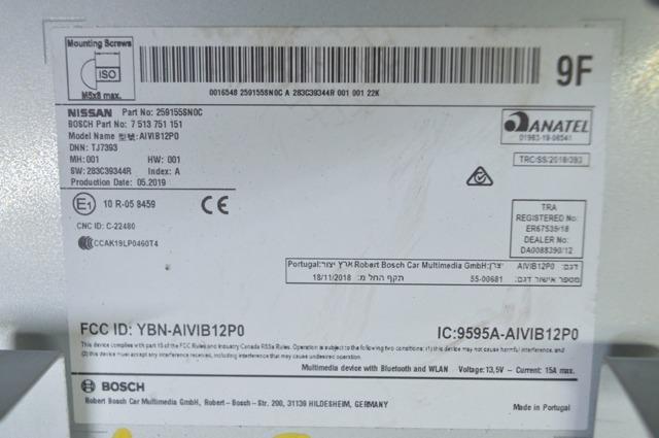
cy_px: 219
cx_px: 330
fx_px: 850
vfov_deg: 28.9
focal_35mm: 46
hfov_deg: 42.4
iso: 400
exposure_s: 1/25
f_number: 5.6
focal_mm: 31
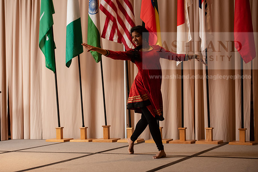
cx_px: 129
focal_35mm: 82
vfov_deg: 16.7
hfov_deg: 24.8
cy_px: 86
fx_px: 588
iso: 2000
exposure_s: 1/160
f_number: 3.5
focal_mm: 82
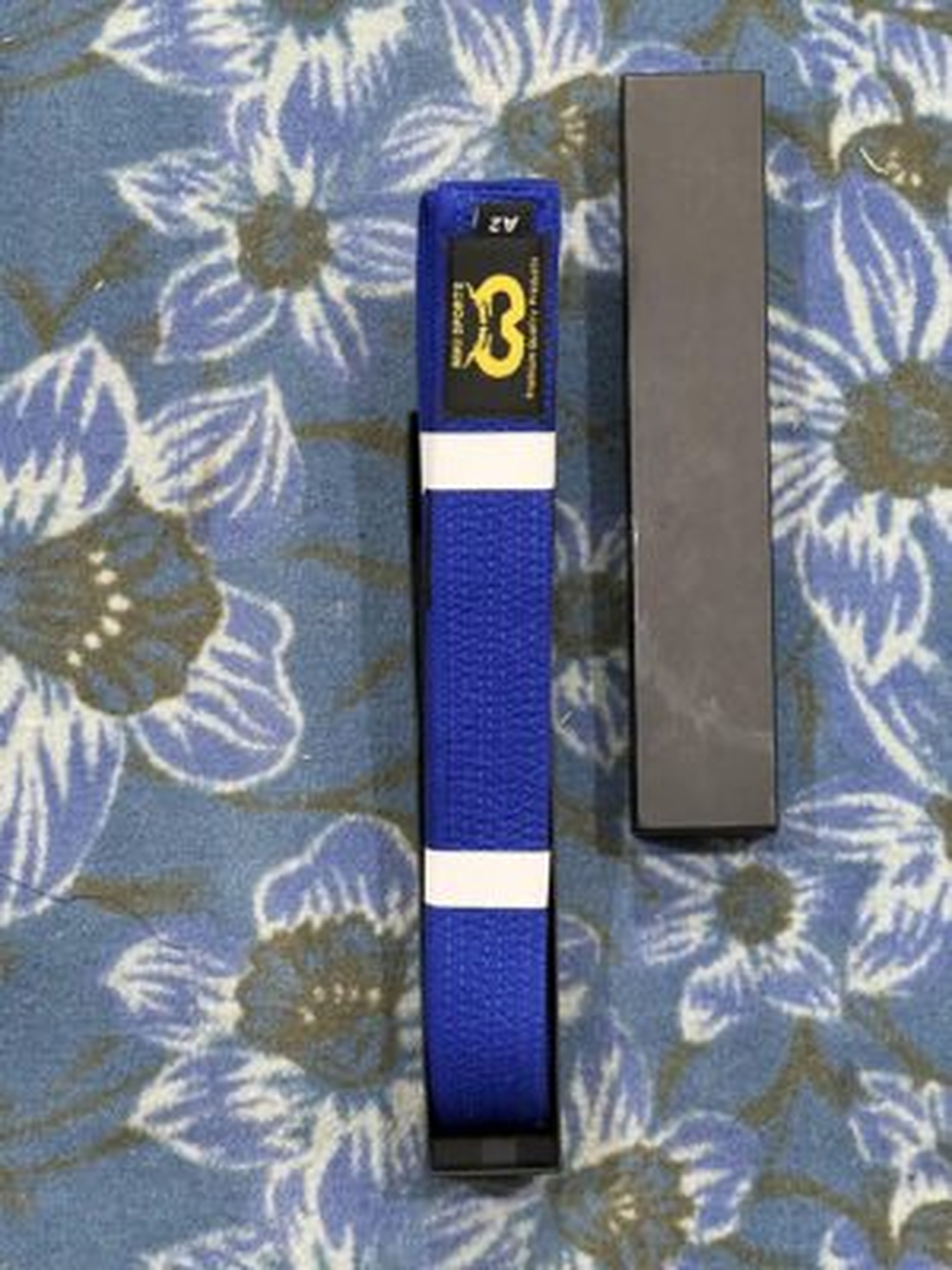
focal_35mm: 77
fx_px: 2824
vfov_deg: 25.3
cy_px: 635
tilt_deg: -84.8
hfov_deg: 19.1
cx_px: 476
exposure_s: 1/37
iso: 1000
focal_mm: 9
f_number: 2.8
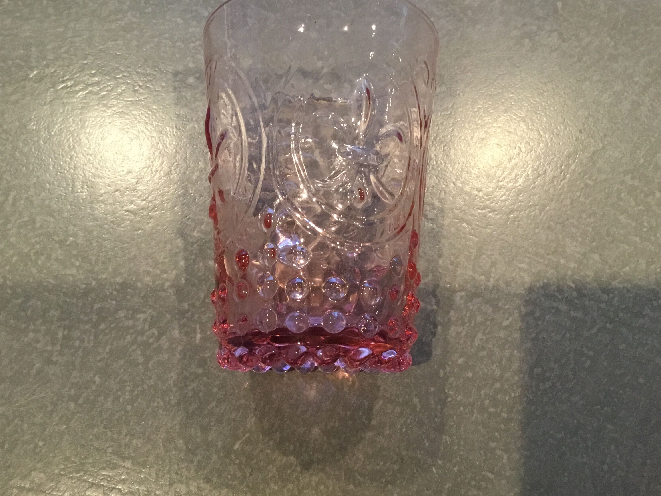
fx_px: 649
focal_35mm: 34
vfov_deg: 41.8
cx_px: 337
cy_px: 246
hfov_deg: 54.0
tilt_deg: -70.5
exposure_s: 1/33
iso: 200
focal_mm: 3.3
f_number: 2.4
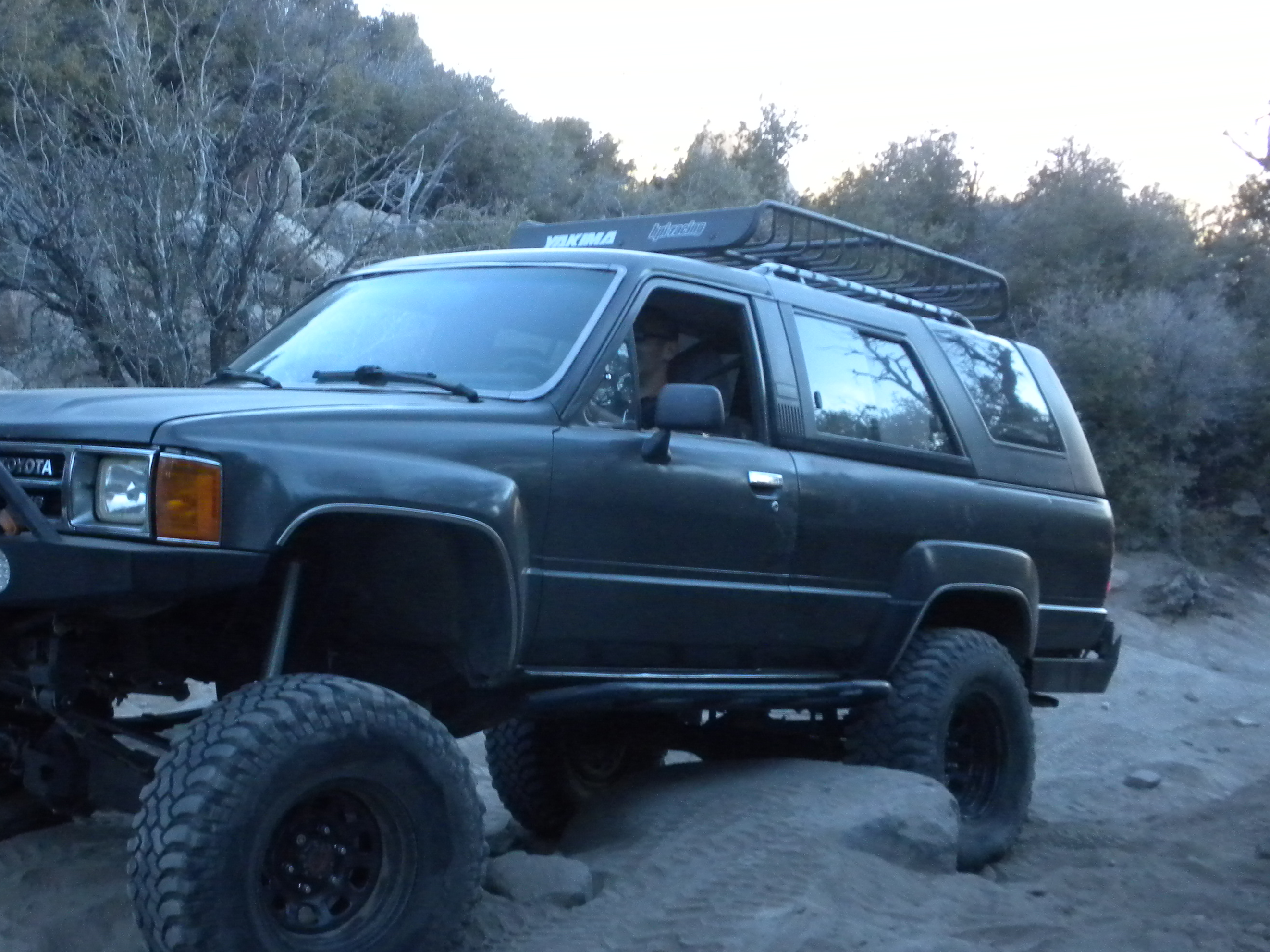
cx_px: 378
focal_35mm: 56
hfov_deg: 33.9
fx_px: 2054
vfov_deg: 26.1
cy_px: 561
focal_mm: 6.6
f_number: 3.5
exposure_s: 1/334
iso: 400
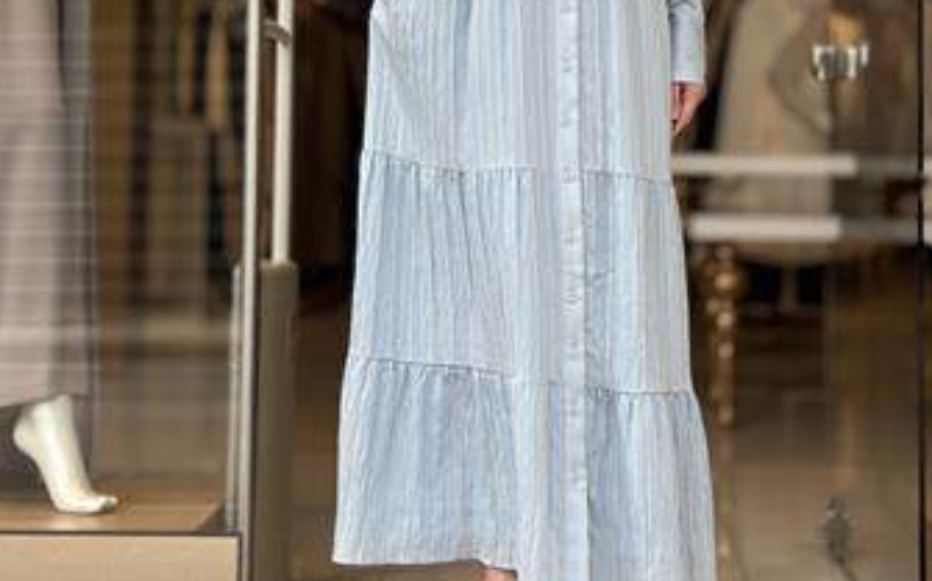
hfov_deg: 26.1
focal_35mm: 79
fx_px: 2006
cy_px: 83
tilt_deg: +1.1
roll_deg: -2.1
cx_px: 523
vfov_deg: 16.3
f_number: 1.78
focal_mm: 6.86
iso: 80
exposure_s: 1/810
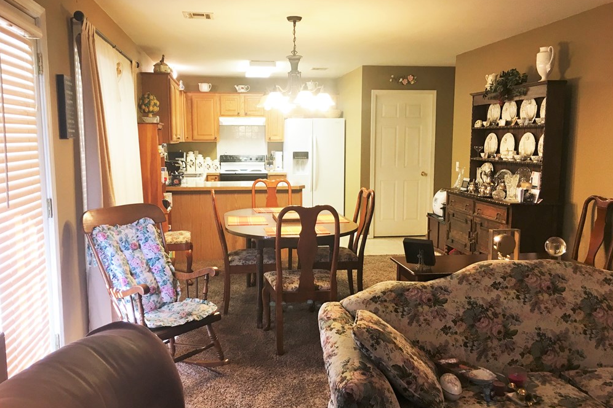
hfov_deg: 60.3
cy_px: 207
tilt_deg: -6.9
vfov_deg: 42.3
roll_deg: +0.4
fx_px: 528
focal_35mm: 31
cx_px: 300
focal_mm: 4.15
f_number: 2.2
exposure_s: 1/30
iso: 80
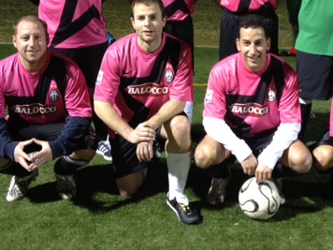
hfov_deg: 30.5
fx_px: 606
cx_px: 218
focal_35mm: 63
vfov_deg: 23.0
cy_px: 53
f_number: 2.4
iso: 250
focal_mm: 4.28
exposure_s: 1/20
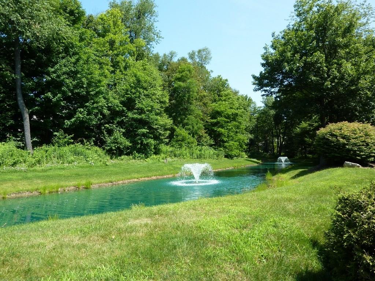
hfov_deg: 69.4
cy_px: 140
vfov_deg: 54.9
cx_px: 188
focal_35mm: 25
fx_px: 271
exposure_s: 1/250
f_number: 4
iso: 80
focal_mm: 4.1
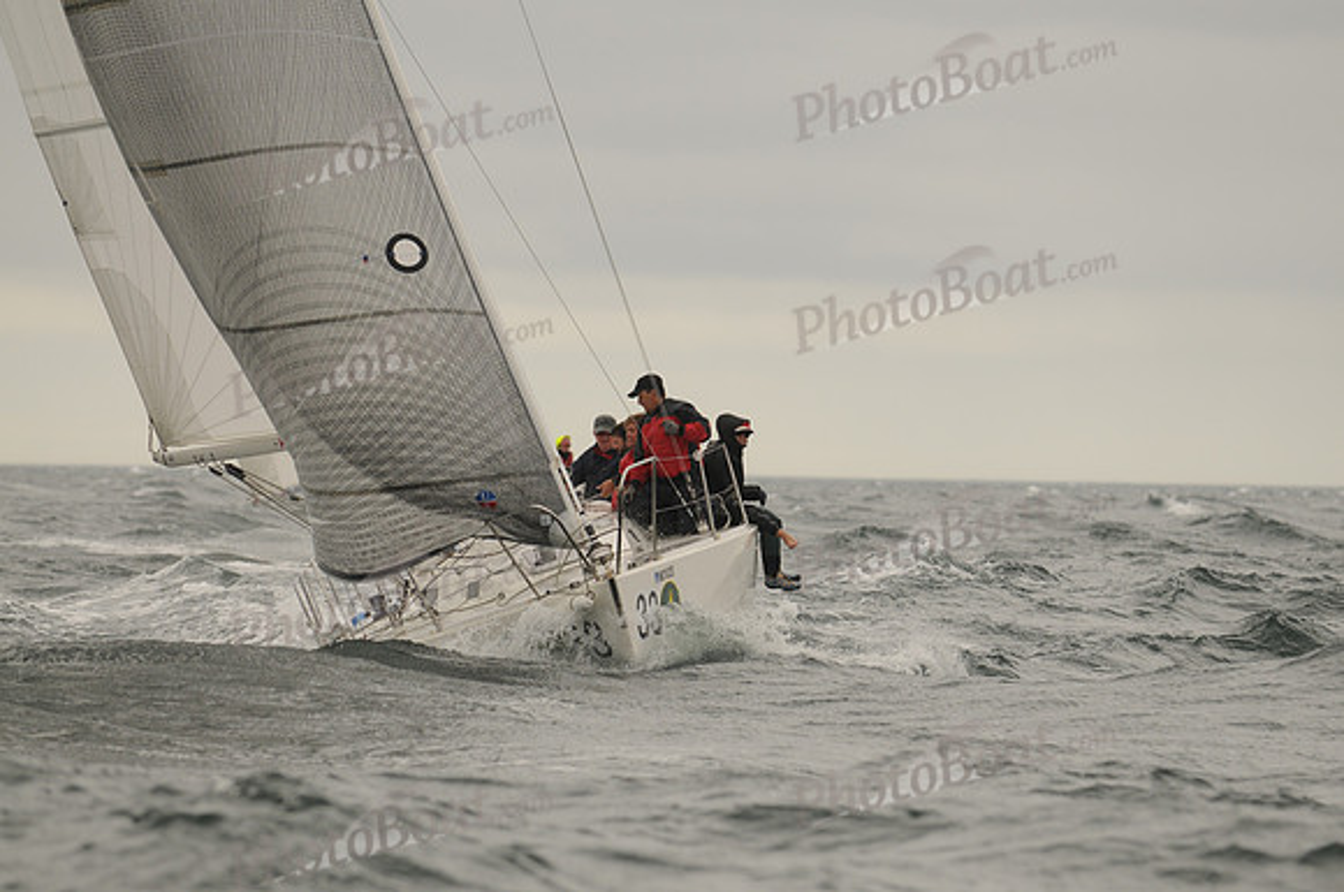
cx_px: 672
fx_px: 11184
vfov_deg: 4.6
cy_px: 446
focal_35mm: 300
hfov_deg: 6.9
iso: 200
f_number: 4
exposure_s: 1/1000
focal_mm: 200
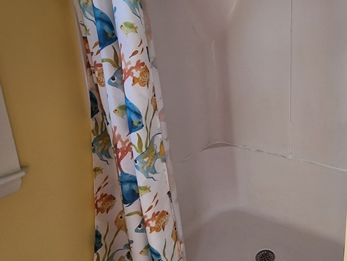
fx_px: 281
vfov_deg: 49.0
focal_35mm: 28
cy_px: 88
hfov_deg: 57.3
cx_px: 291
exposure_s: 1/60
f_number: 2.2
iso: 50
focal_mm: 2.2
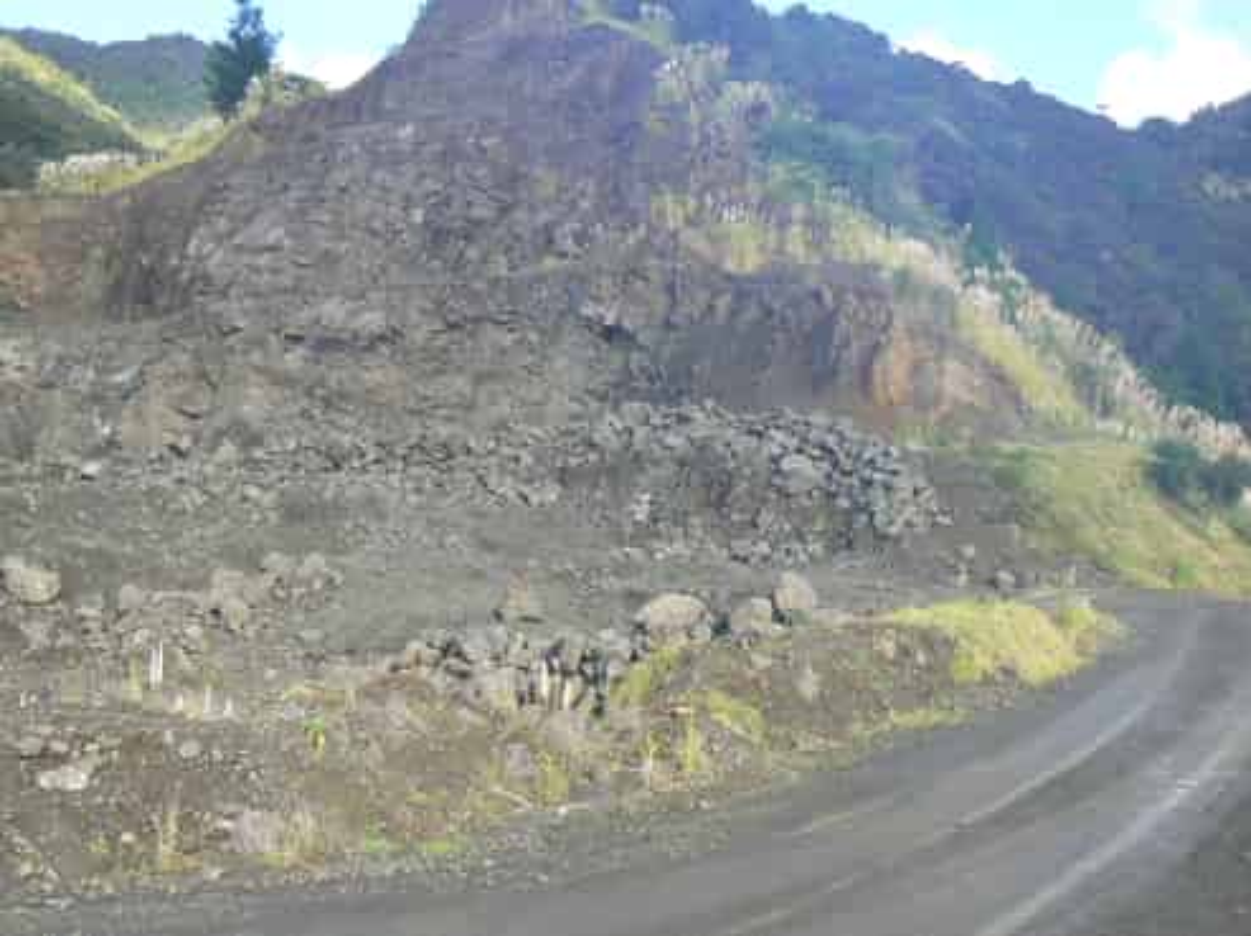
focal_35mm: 36
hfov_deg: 51.4
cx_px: 626
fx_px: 1300
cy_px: 468
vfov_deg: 39.6
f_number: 5.6
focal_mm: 6
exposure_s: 1/100
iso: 80
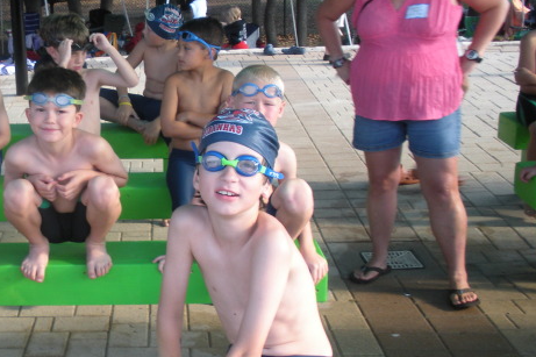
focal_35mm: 65
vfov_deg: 20.9
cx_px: 81
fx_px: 967
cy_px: 166
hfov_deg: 30.0
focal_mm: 6.3
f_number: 3.5
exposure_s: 1/69
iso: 64
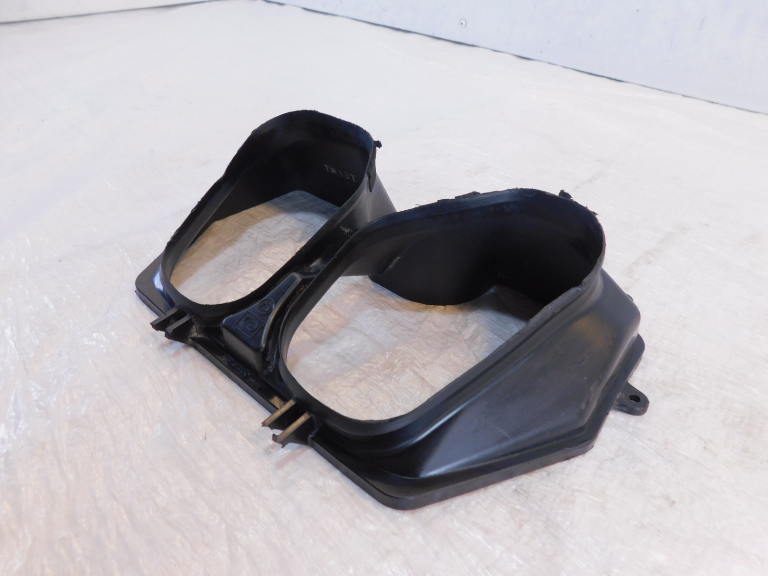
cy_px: 288
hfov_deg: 73.9
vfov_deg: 58.9
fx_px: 510
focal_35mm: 23
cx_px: 384
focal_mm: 4
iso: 200
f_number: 3
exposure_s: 1/30
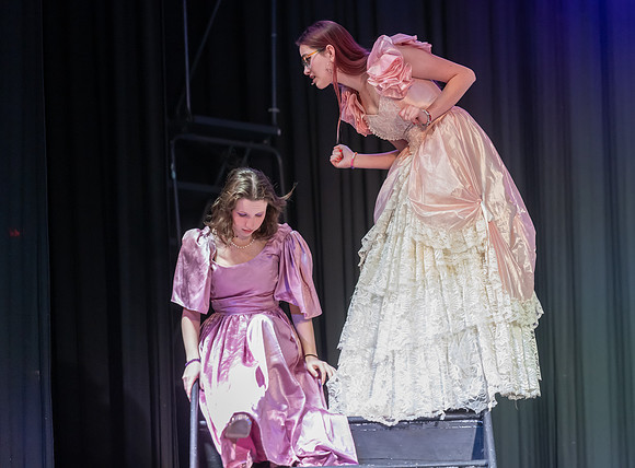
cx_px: 400
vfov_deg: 7.9
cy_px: 196
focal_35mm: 187
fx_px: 3402
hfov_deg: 10.7
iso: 2800
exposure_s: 1/250
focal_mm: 150
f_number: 2.8
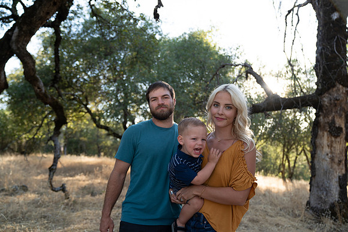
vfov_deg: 46.4
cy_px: 116
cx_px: 174
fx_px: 271
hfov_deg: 65.5
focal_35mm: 28
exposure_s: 1/125
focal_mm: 28
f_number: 2.8
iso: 100
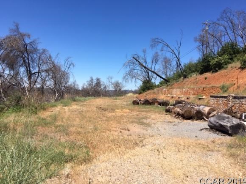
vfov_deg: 48.2
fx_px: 206
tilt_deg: -0.4
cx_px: 123
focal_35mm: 29
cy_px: 92
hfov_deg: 61.7
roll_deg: -2.3
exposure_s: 1/1748
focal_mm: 4.15
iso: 25
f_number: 2.2
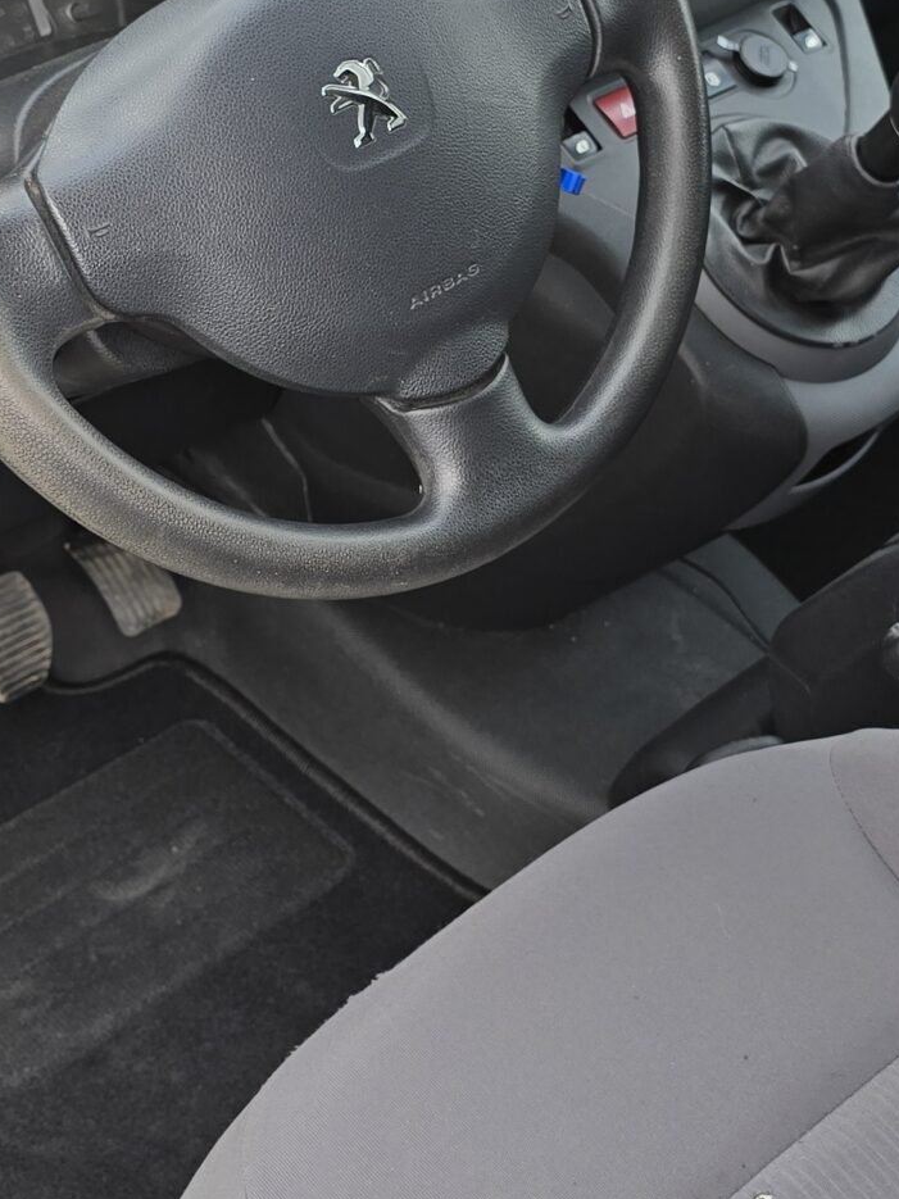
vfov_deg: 30.5
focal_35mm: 63
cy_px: 382
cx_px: 534
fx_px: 2182
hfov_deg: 23.2
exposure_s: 1/180
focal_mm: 6.3
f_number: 1.7
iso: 20
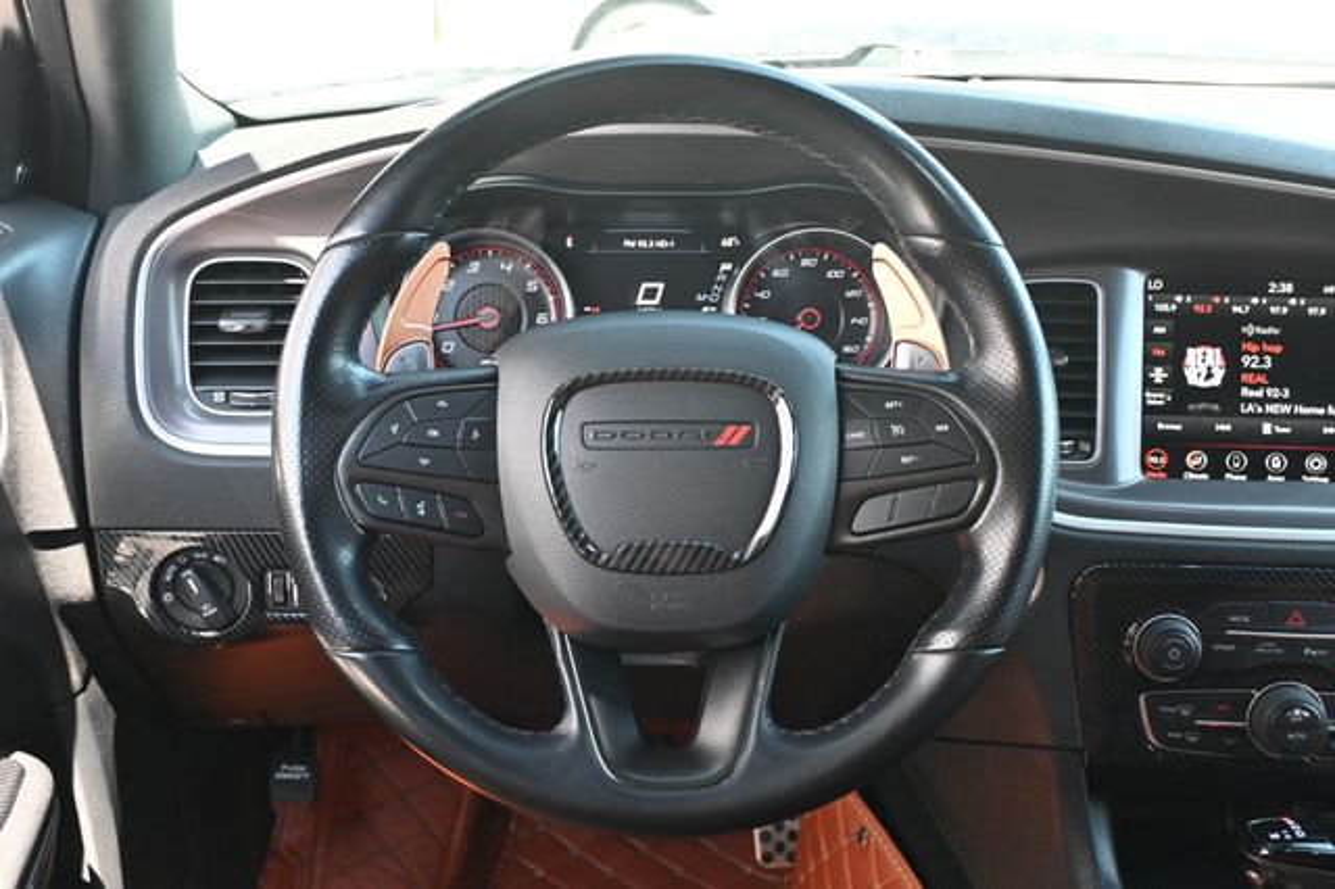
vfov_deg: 33.6
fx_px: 1473
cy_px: 444
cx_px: 668
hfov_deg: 48.7
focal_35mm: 40
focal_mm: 26.5
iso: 1250
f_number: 4.5
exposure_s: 1/125
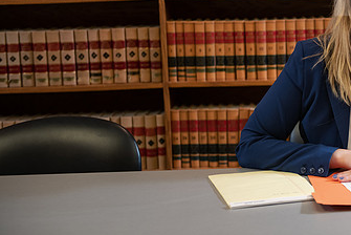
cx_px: 303
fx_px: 878
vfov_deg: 15.1
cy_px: 55
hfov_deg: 22.2
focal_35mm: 90
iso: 800
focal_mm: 52
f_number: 3.2
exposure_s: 1/160
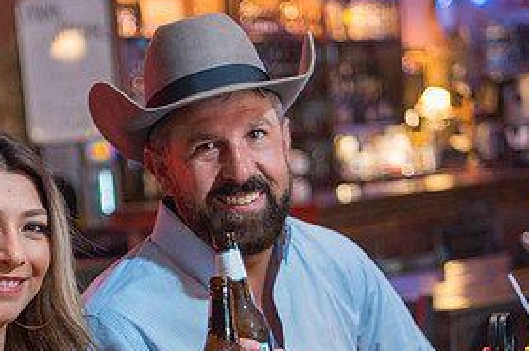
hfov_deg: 17.9
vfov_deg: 11.9
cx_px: 193
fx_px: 1673
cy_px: 313
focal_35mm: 114
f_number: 2.8
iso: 2500
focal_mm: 55
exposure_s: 1/100
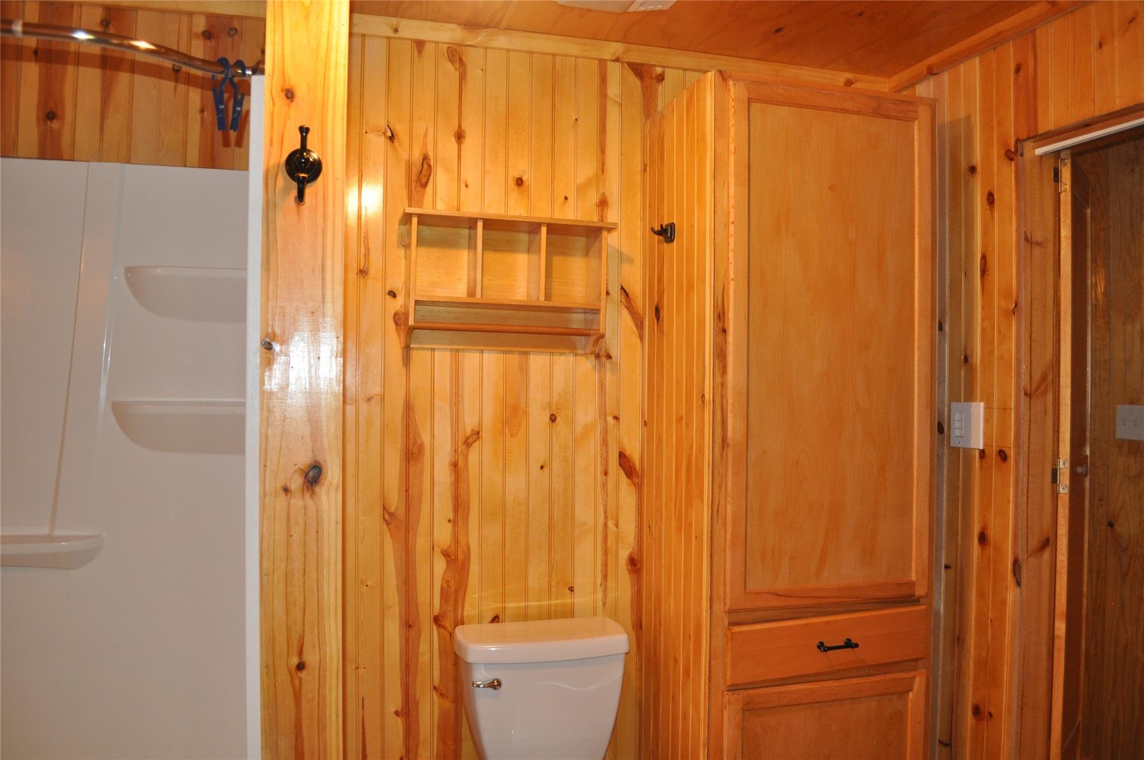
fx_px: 857
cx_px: 572
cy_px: 380
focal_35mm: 27
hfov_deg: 67.4
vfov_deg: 47.8
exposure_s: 1/60
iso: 800
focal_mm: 18
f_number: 3.5
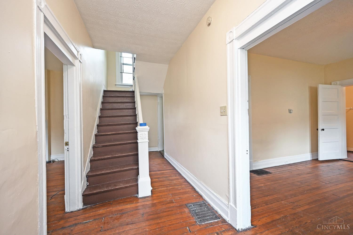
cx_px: 176
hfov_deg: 104.3
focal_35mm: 14
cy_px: 118
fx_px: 137
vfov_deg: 81.2
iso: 360
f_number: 4
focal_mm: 14
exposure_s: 1/60
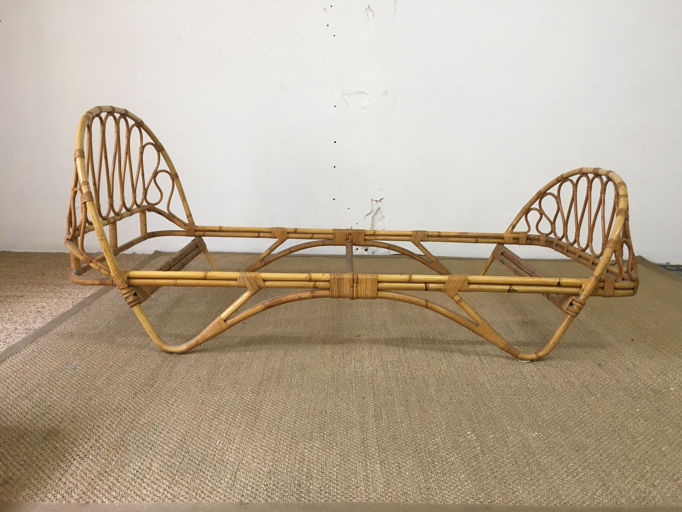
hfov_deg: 61.7
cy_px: 256
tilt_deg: -11.4
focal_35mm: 29
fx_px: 571
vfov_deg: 48.2
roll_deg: -1.3
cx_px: 341
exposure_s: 1/33
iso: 64
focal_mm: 4.15
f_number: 2.2
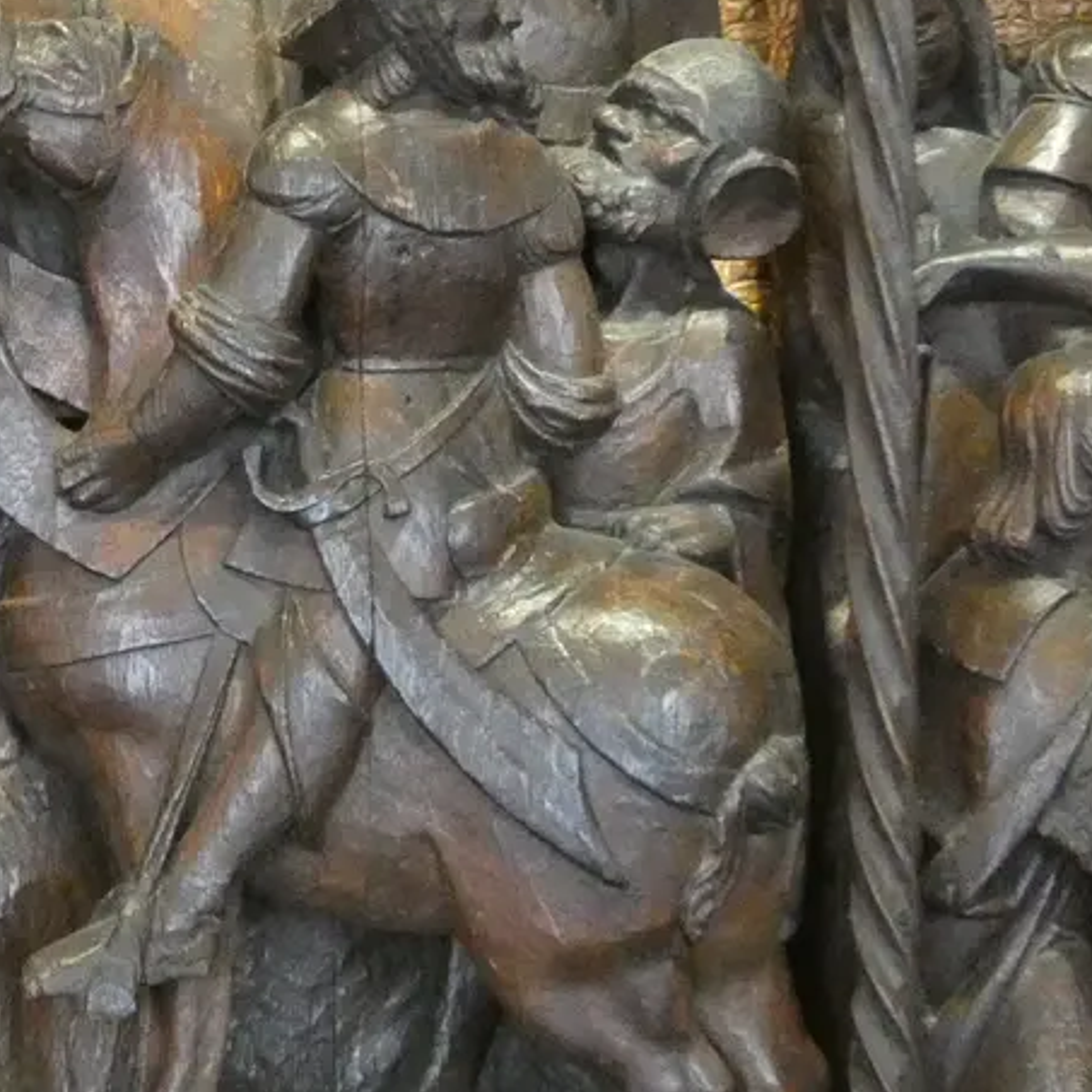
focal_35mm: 95
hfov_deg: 17.1
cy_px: 465
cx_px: -381
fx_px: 3391
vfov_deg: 18.3
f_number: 3.5
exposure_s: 1/20
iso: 1600
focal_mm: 6.8
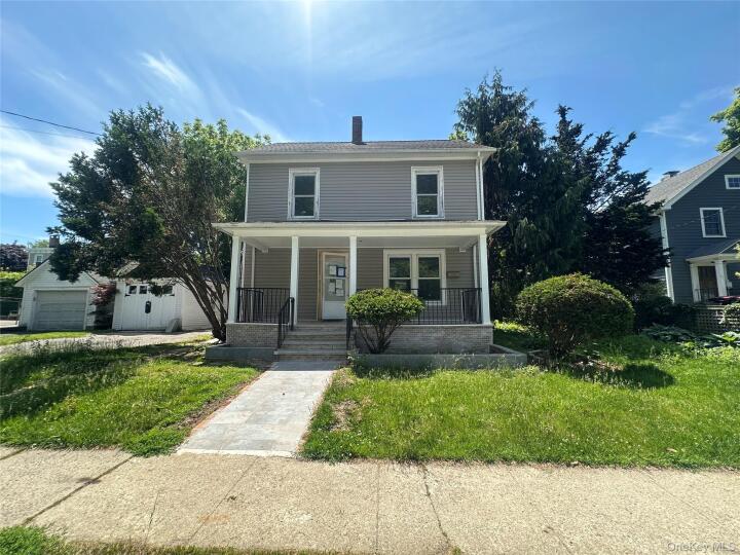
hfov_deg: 102.1
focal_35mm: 14
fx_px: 299
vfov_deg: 85.7
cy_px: 278
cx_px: 370
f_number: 2.2
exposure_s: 1/626
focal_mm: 2.22
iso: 40
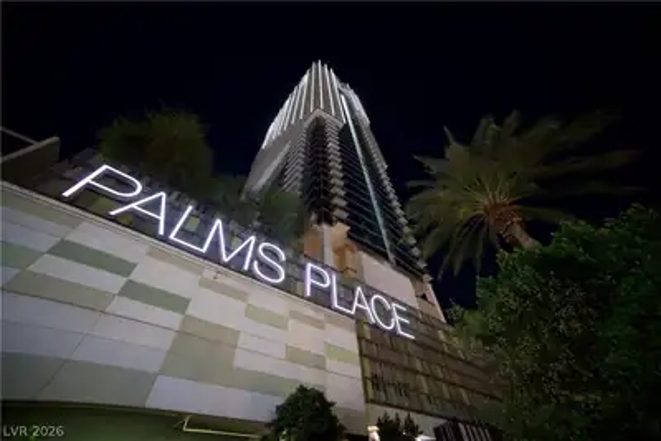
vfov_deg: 85.5
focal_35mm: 13
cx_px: 330
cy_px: 220
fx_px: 239
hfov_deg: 108.3
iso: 6400
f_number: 4
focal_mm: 13
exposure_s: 1/20
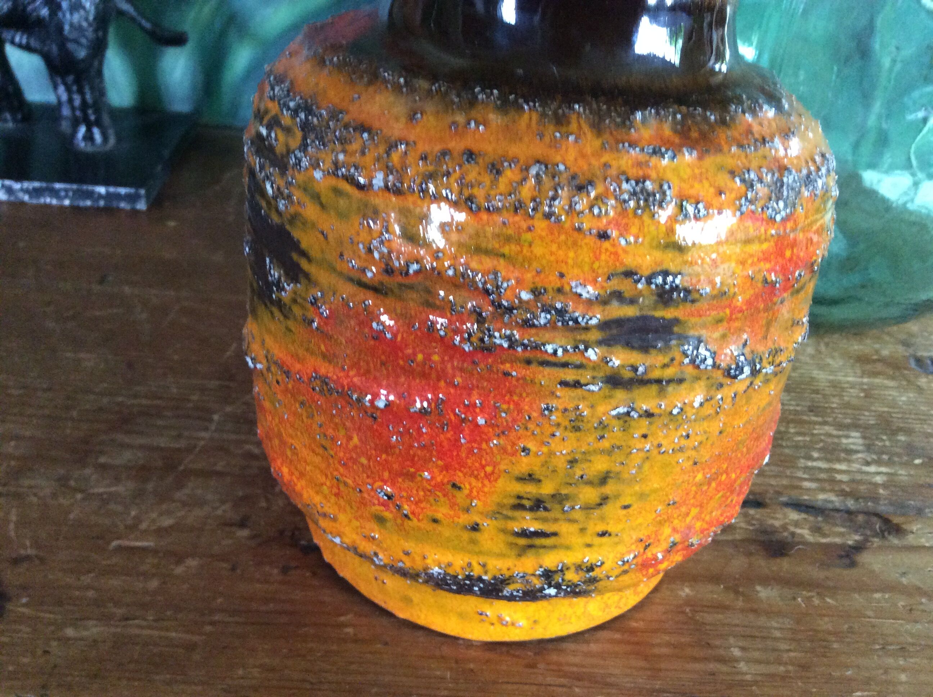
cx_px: 466
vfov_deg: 44.1
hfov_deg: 56.9
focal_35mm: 32
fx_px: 861
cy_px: 348
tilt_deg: -32.7
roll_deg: -3.9
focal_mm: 3.3
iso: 320
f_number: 2.4
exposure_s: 1/17
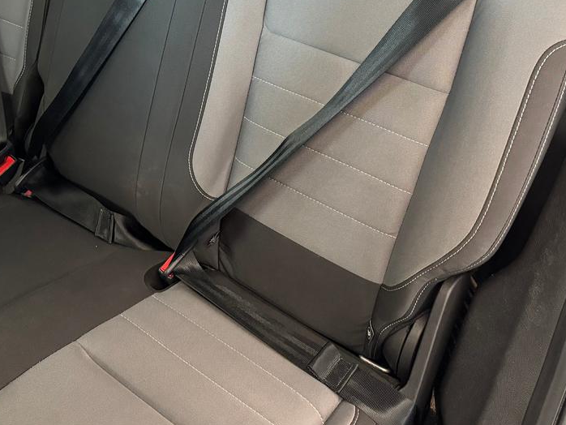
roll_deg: -0.9
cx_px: 223
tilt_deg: -26.0
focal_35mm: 44
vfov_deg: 31.4
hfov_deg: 42.7
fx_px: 720
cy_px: 45
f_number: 1.78
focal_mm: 6.76
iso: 800
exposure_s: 1/40
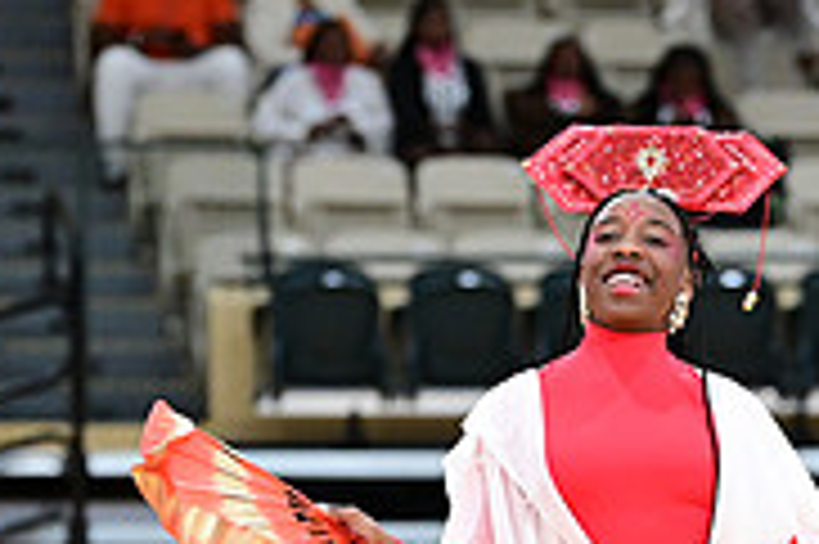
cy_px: 746
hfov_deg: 5.6
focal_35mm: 370
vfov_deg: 3.7
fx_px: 8410
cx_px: 698
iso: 6400
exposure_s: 1/1000
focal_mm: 116
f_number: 3.2
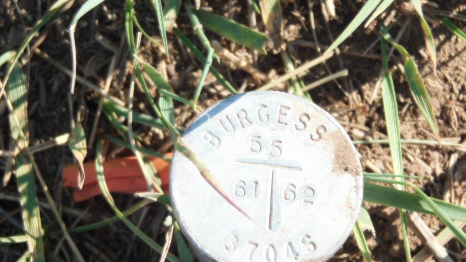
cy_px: 172
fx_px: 5943
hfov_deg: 4.5
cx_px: 233
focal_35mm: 481
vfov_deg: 2.5
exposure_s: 1/320
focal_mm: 78.1
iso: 125
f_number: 5.9
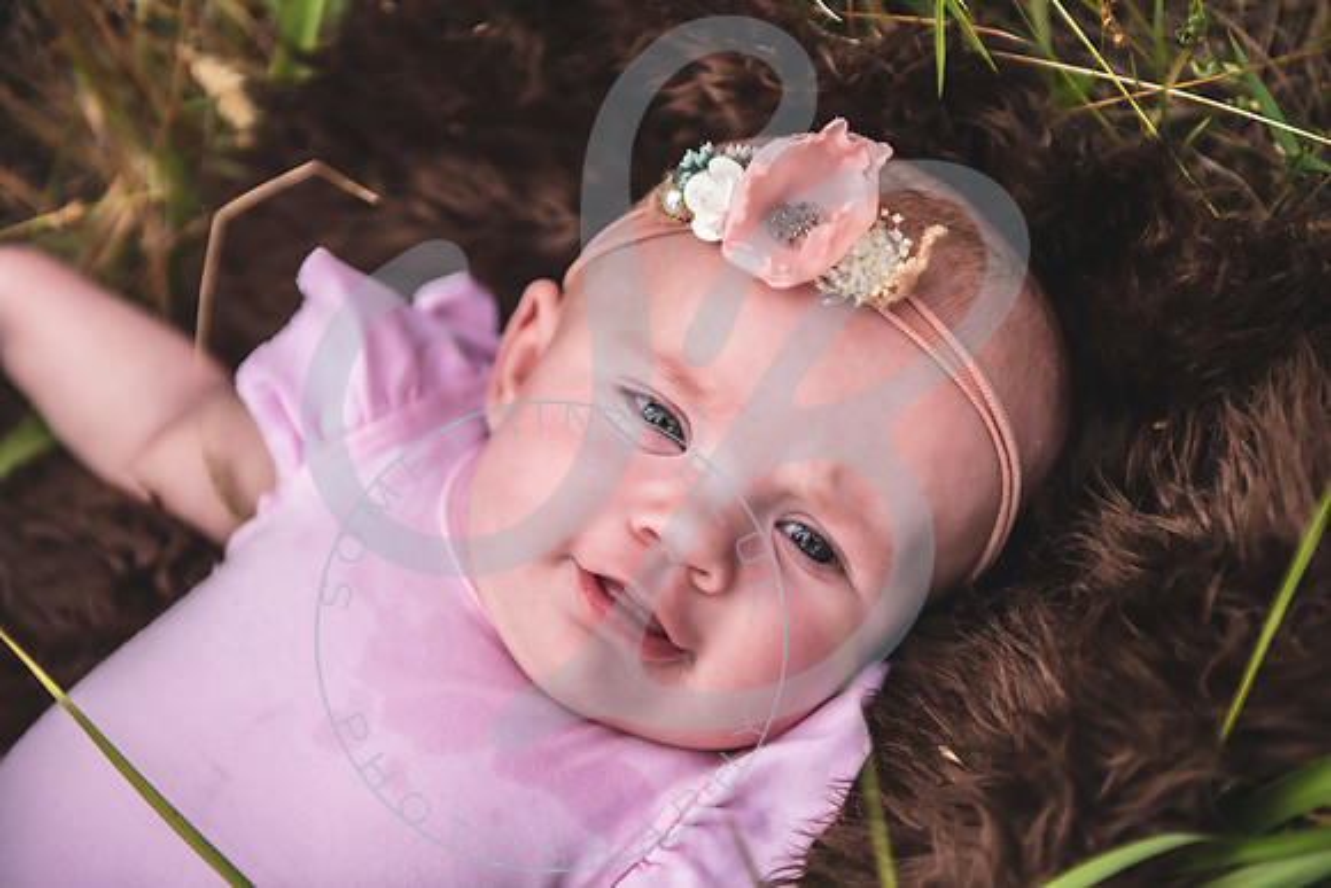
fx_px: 2589
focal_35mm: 70
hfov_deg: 28.8
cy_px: 444
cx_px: 666
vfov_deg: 19.5
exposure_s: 1/640
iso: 100
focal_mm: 70
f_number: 2.8
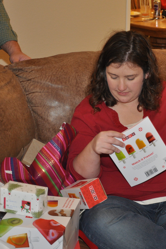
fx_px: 657
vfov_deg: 21.5
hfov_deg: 14.2
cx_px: 153
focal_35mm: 95
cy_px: 124
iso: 800
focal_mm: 42
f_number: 4.8
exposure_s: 1/60
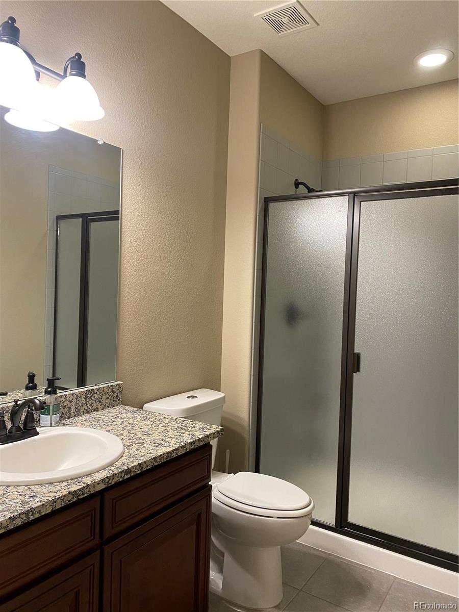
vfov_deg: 67.3
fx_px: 460
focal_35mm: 26
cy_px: 306
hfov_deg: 53.1
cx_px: 230
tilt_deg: -1.7
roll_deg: -1.8
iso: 200
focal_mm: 4.25
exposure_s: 1/60
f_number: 1.8
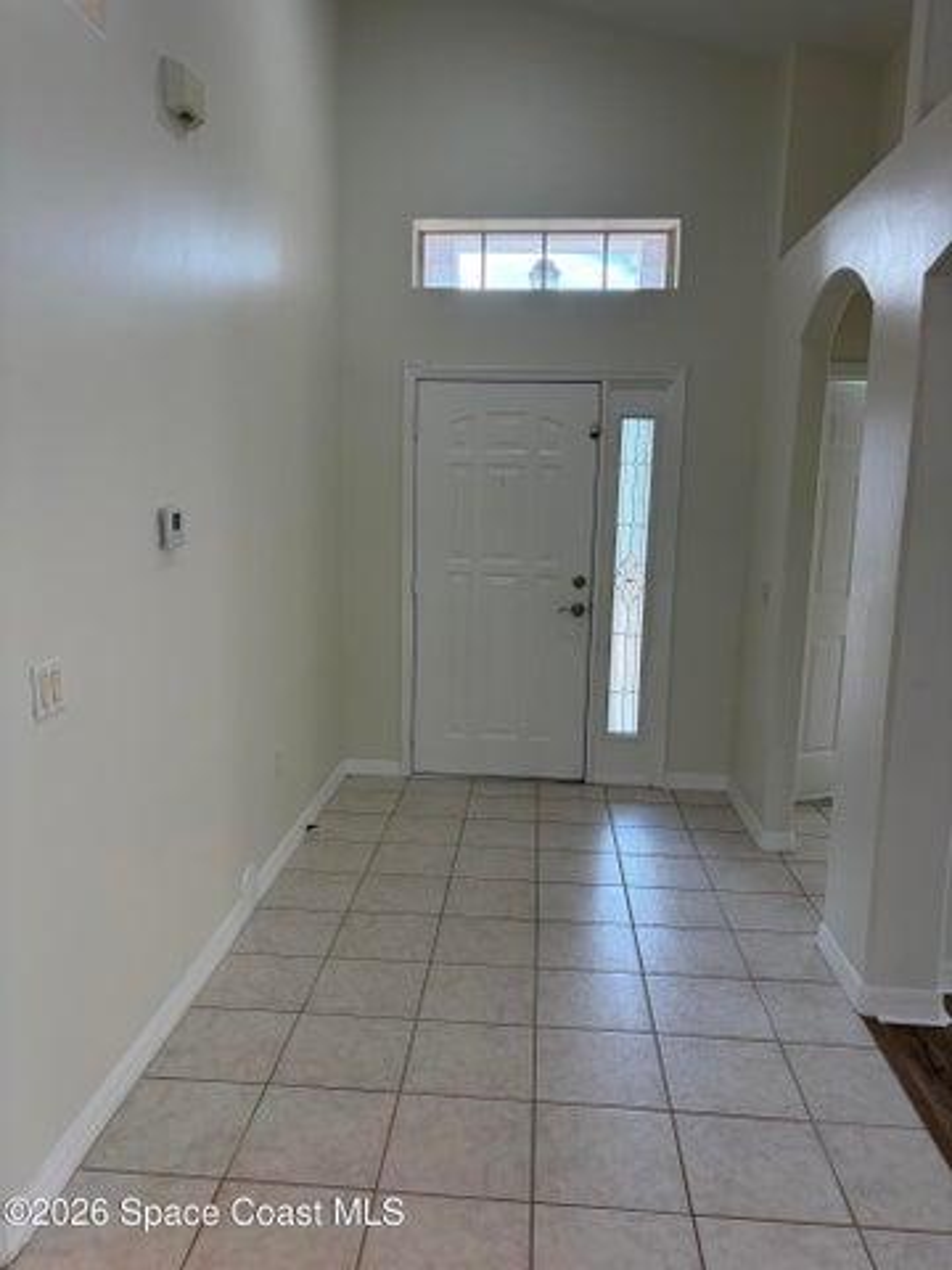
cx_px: 476
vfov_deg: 67.3
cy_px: 635
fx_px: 953
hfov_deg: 53.1
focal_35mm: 26
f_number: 1.6
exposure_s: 1/128
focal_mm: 5.96
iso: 125
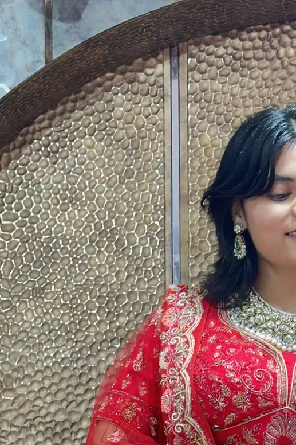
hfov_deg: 13.2
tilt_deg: -0.3
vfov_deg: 19.5
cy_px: 401
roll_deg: -1.4
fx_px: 1271
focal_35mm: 103
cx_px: 278
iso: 80
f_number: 1.78
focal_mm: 6.86
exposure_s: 1/50
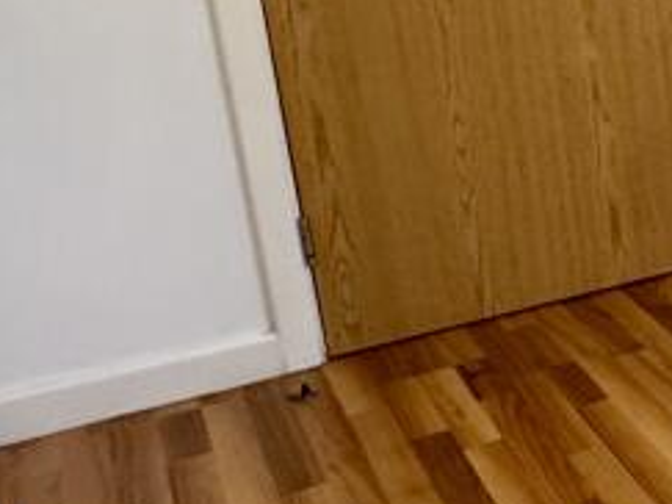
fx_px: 1145
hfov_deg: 19.6
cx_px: 1319
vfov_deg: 24.1
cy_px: 55
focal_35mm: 59
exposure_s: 1/50
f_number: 2.2
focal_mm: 2.22
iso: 320
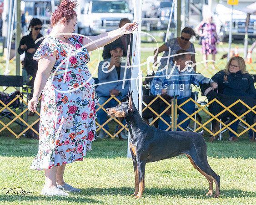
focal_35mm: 225
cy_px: 102
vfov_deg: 6.9
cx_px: 128
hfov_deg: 8.6
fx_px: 1706
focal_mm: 200
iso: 1600
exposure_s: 1/1600
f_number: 6.3
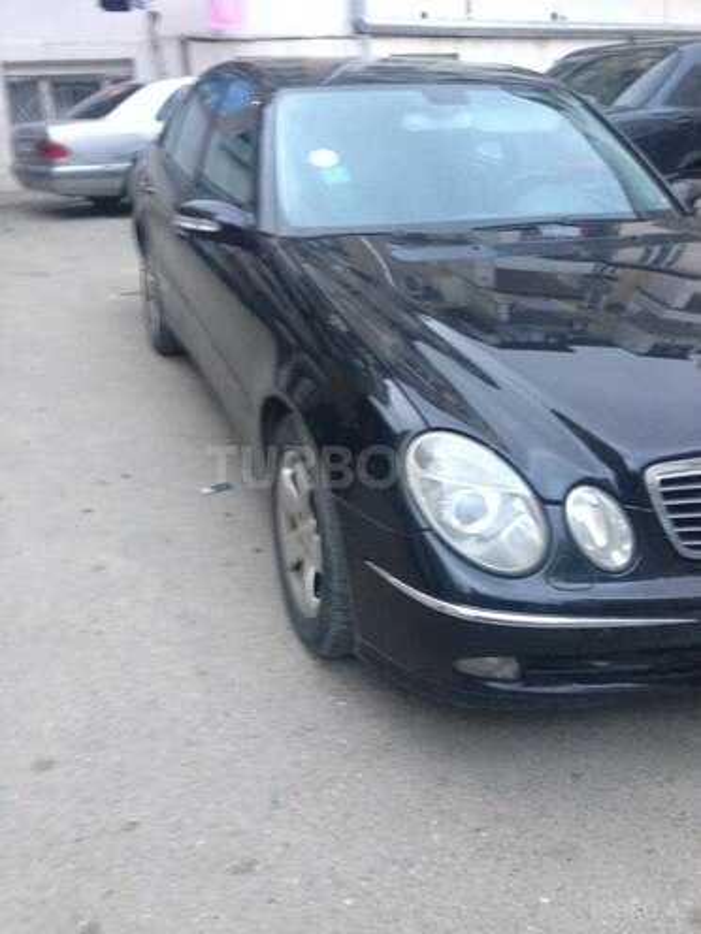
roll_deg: +2.4
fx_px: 891
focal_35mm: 33
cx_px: 350
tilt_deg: -18.8
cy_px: 467
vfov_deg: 55.4
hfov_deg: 42.9
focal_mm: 4.12
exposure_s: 1/17
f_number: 2.4
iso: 400
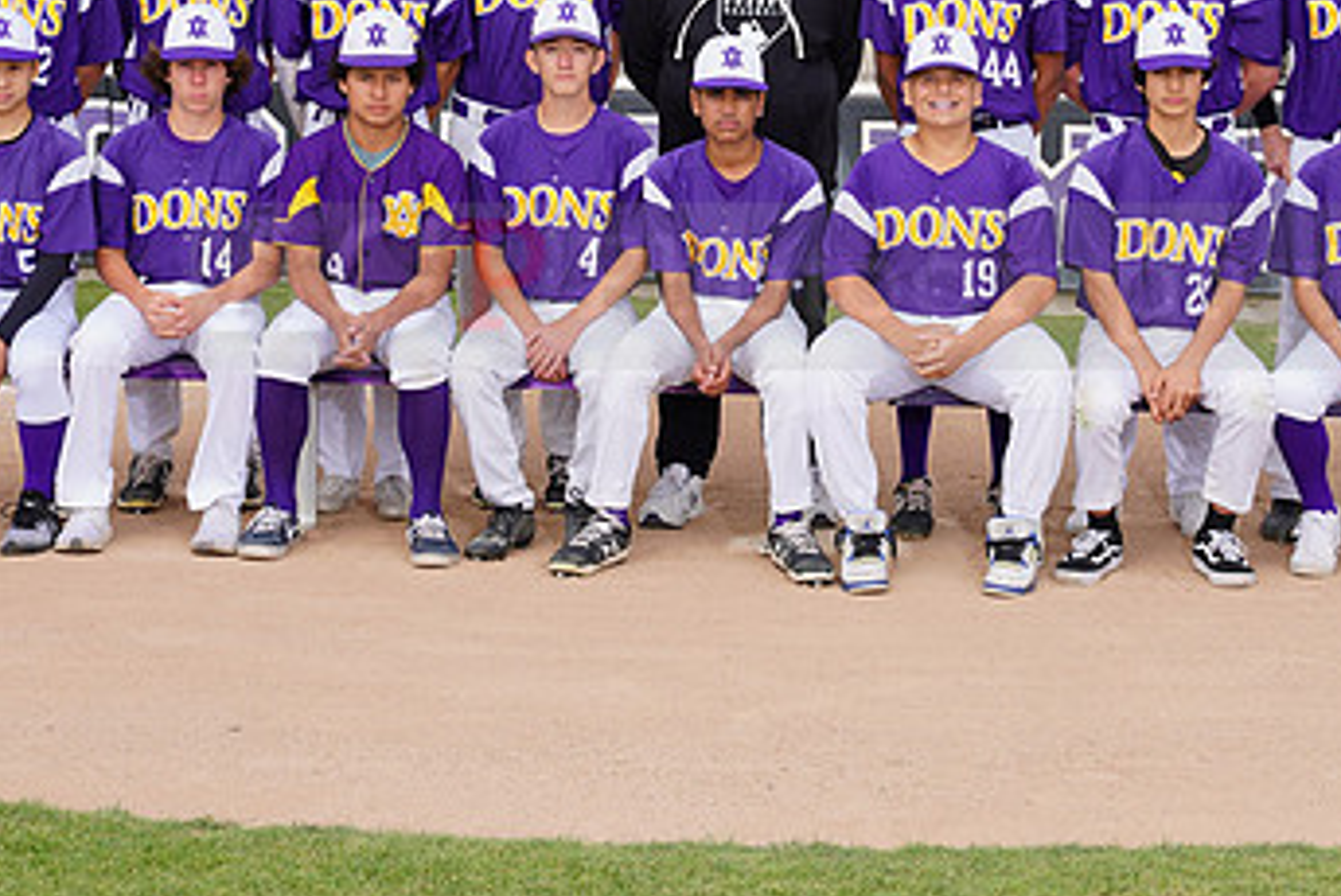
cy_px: 255
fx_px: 4399
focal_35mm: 118
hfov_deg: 17.3
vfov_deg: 11.6
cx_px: 846
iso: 200
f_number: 9
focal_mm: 70
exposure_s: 1/250
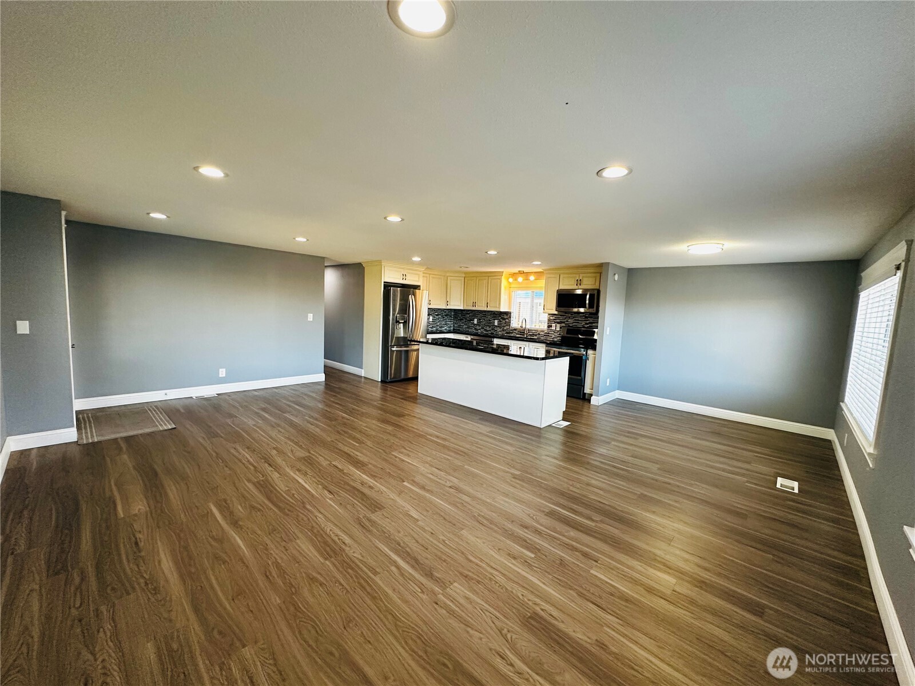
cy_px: 343
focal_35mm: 14
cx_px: 458
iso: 250
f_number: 2.2
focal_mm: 2.22
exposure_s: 1/120
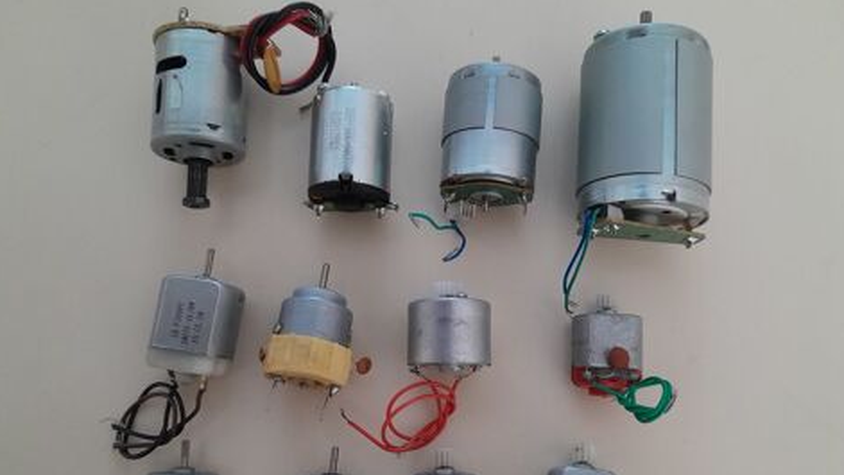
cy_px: 315
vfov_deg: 38.5
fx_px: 671
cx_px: 425
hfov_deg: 64.3
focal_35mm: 30
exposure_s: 1/50
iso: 400
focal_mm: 4
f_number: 1.8
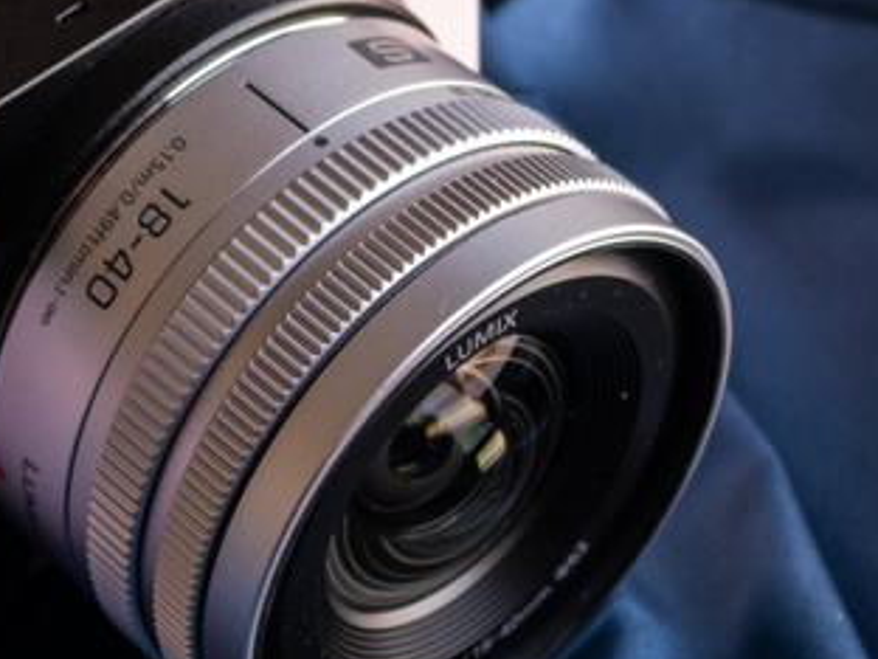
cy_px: 300
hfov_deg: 11.3
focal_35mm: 175
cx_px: 158
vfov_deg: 8.5
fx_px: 4439
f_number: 2.1
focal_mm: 16.53
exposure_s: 1/60
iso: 640
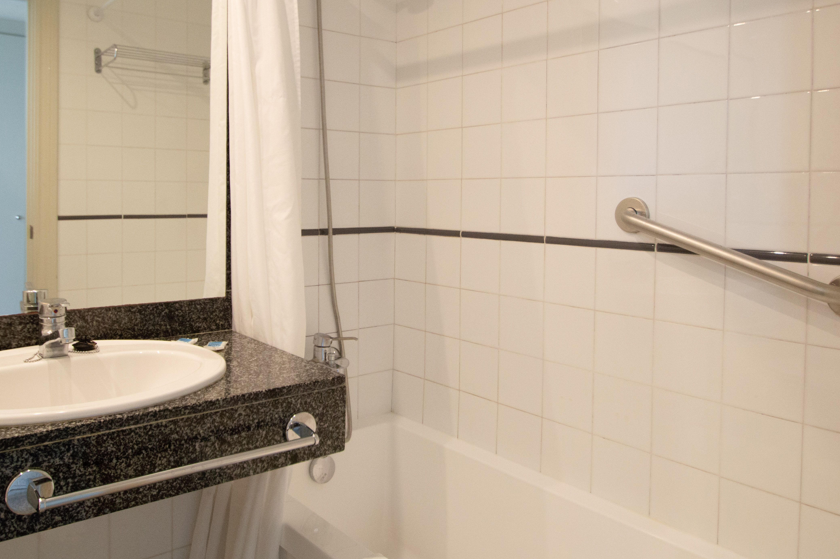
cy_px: 218
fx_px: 606
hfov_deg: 69.1
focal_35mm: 26
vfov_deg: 49.1
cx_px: 365
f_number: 4.5
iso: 800
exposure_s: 1/50
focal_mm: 12
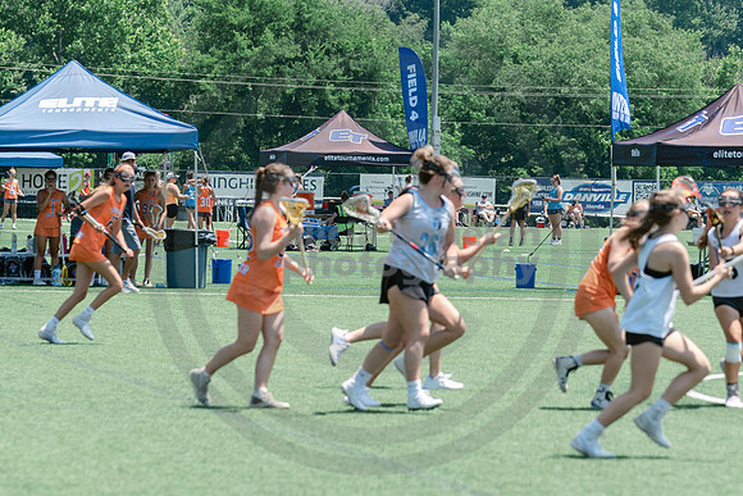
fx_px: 4851
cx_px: 438
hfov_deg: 8.8
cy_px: 217
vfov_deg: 5.9
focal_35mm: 235
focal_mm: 145
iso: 400
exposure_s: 1/1600
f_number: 5
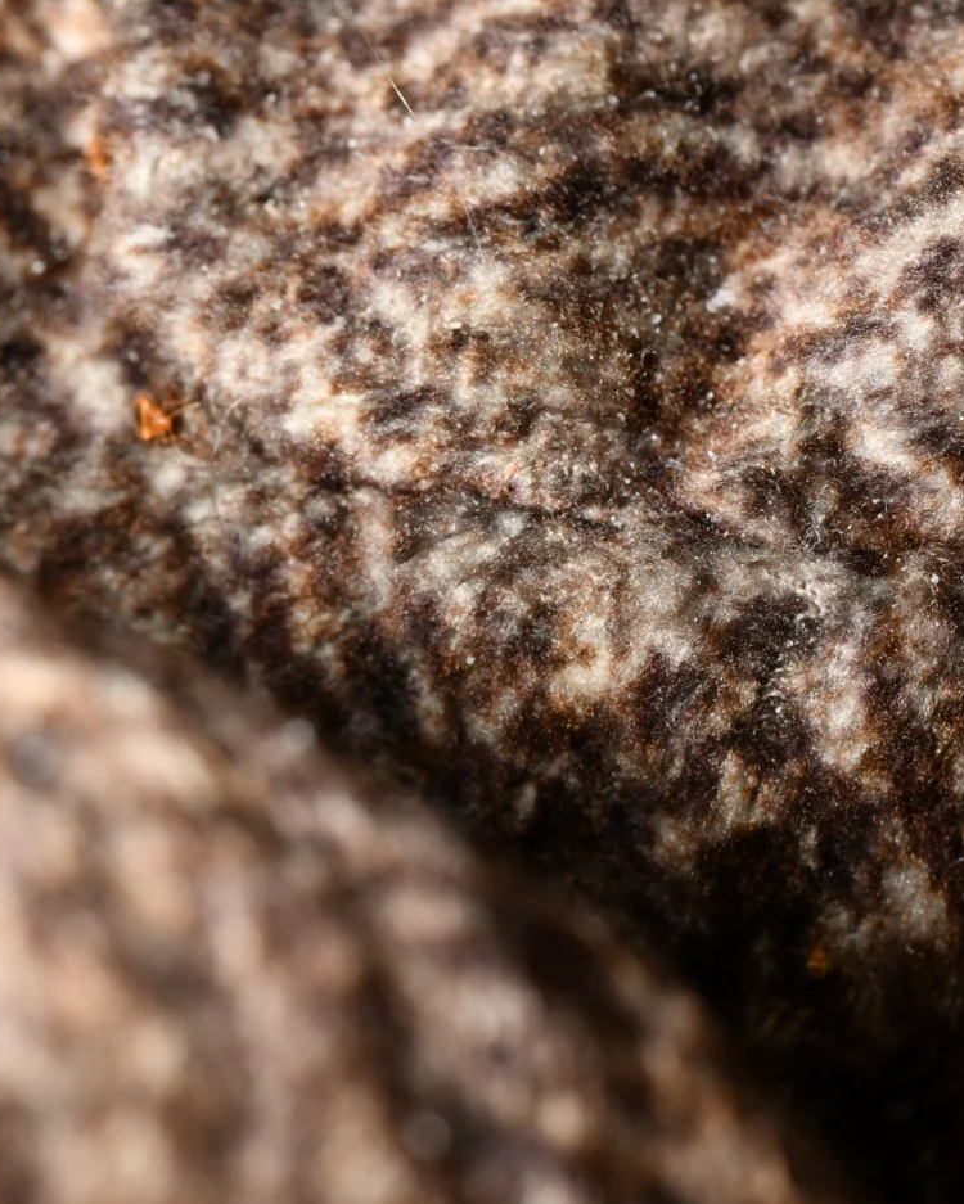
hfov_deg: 8.8
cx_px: 1175
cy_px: 687
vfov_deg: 11.2
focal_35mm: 173
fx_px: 6168
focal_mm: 90
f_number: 11
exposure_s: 1/160
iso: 200
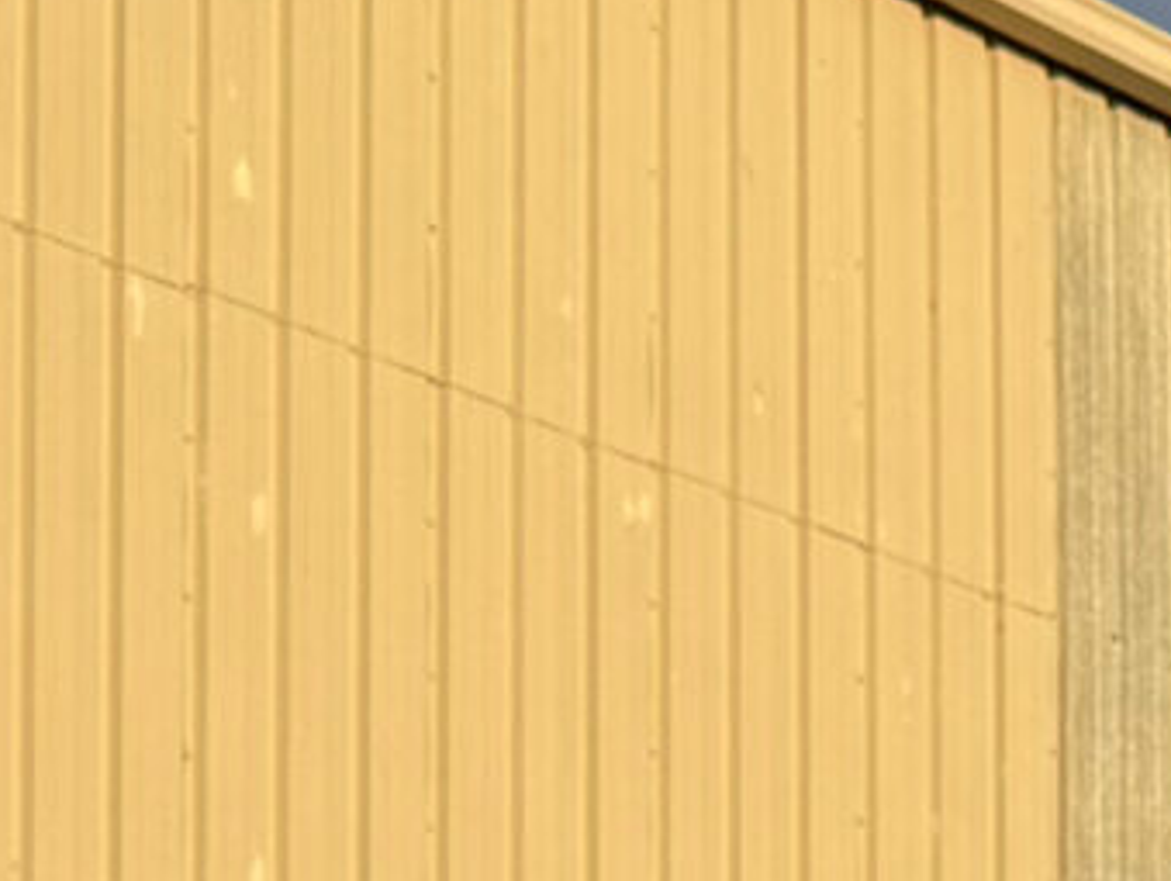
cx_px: 1969
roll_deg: -1.3
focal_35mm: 181
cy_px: 2546
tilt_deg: -1.6
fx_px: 6129
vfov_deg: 7.4
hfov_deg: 10.4
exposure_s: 1/3802
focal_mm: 6.76
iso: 80
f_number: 1.78
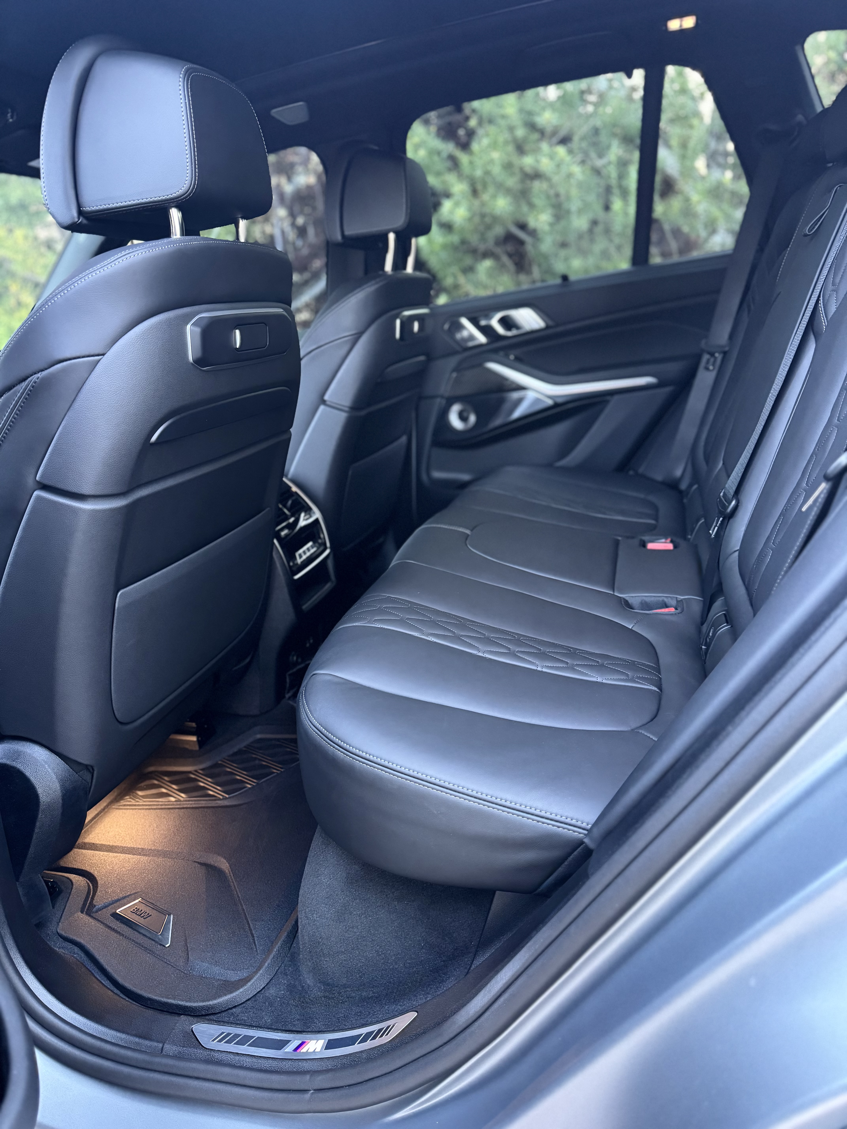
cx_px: 424
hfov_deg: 56.8
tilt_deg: -17.3
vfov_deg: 71.6
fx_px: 783
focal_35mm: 24
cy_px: 564
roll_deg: +7.4
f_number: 1.78
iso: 640
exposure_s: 1/49
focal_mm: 6.76
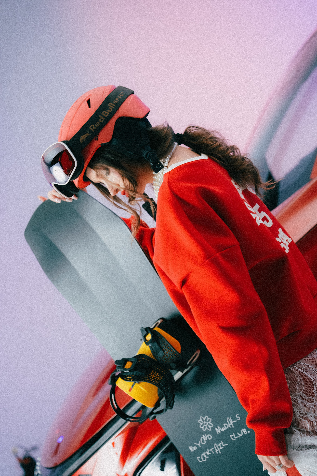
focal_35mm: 69
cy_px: 238
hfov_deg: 19.7
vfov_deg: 29.2
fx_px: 911
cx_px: 158
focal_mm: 69
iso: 800
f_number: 2.8
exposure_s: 1/250
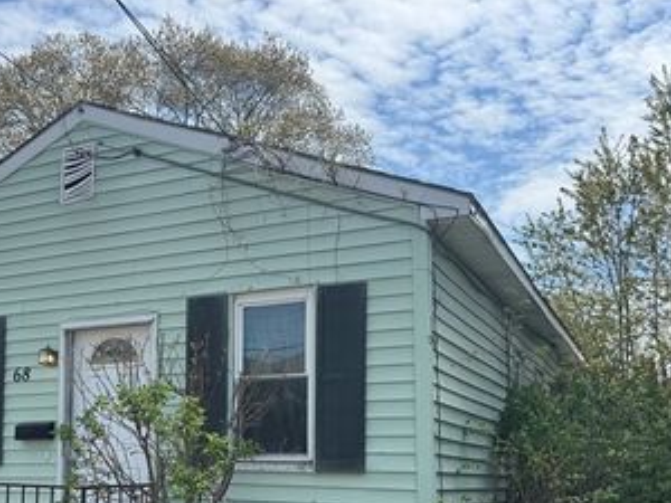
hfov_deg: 45.8
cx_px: 201
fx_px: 775
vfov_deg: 34.7
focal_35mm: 40
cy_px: 410
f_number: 1.78
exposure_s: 1/4049
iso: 80
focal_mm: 6.76
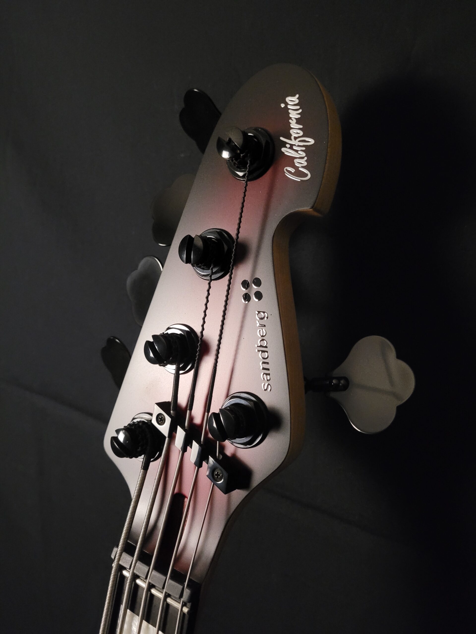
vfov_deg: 67.3
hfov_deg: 53.1
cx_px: 238
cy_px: 317
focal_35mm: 26
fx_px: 477
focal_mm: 5.4
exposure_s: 1/24
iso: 1250
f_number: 1.8
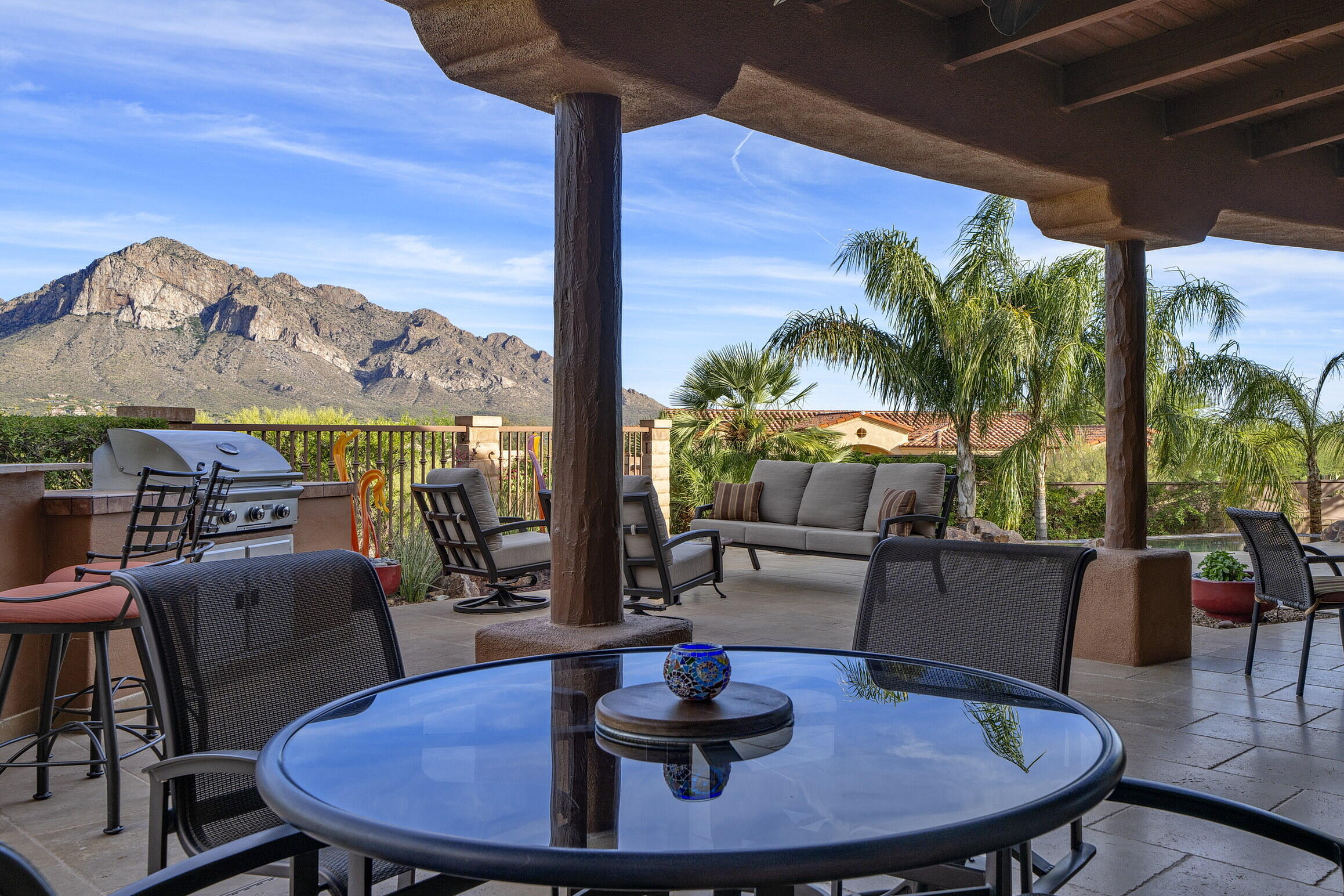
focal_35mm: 29
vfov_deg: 44.9
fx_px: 1082
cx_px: 775
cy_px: 465
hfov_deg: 63.3
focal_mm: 24
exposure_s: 1/80
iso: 100
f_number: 9
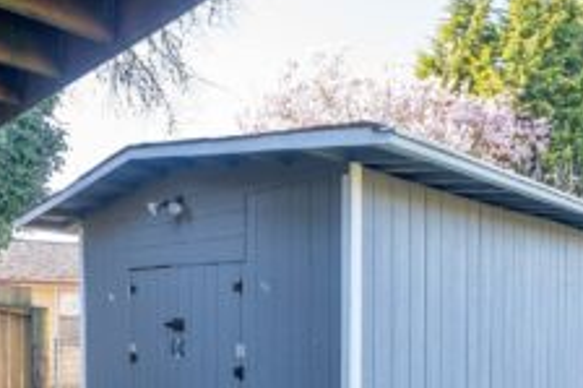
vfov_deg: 37.2
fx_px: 550
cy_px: 322
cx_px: 364
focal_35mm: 34
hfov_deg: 55.2
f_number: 7.1
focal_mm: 19
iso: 160
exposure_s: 1/30
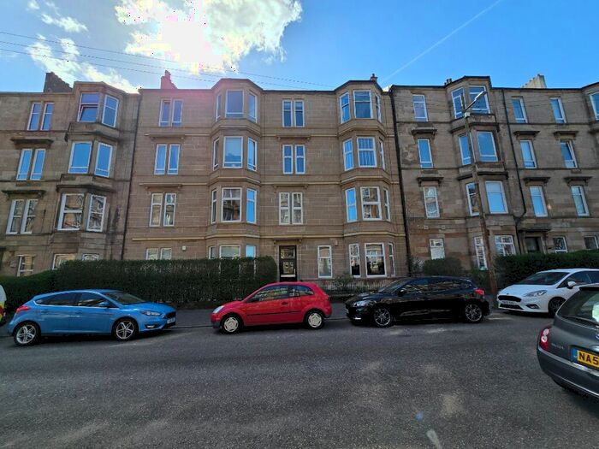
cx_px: 300
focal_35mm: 13
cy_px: 224
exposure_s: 1/1493
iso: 50
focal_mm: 2.2
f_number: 2.2
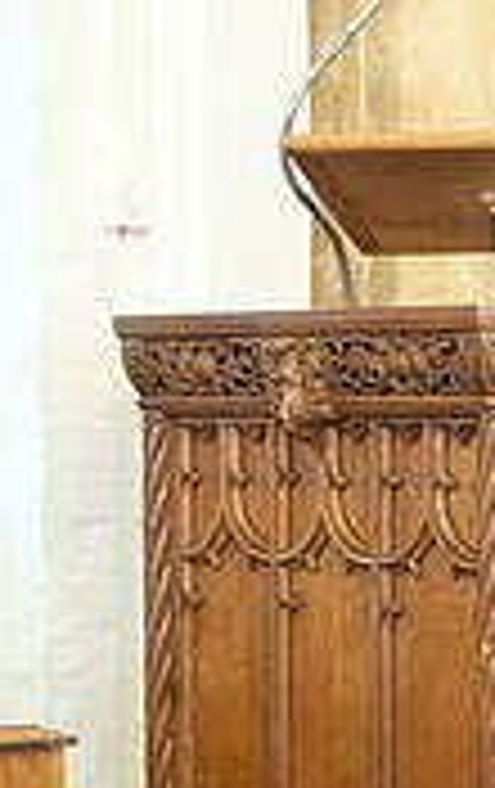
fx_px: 2752
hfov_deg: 10.1
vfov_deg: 16.2
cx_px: 608
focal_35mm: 128
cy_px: 545
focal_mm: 38
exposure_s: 1/2.5
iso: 1000
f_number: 9
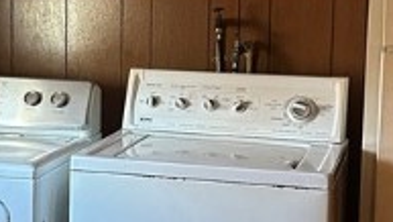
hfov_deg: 20.3
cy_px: 108
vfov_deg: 11.7
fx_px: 1085
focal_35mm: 104
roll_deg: -1.1
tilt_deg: -6.8
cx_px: 75
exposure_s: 1/60
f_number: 1.78
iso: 500
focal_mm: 6.86
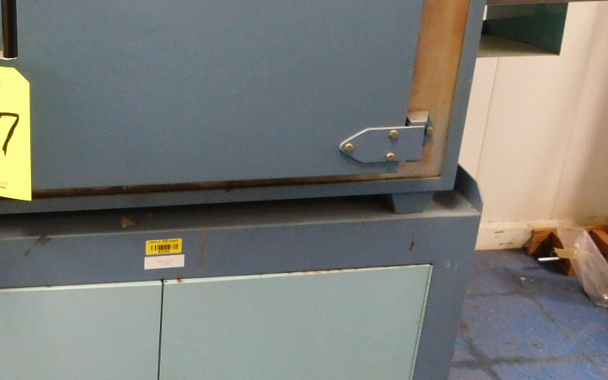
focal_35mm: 54
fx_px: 895
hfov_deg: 35.6
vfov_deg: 23.6
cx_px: 77
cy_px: 71
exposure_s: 1/25
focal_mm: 4
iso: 400
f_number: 3
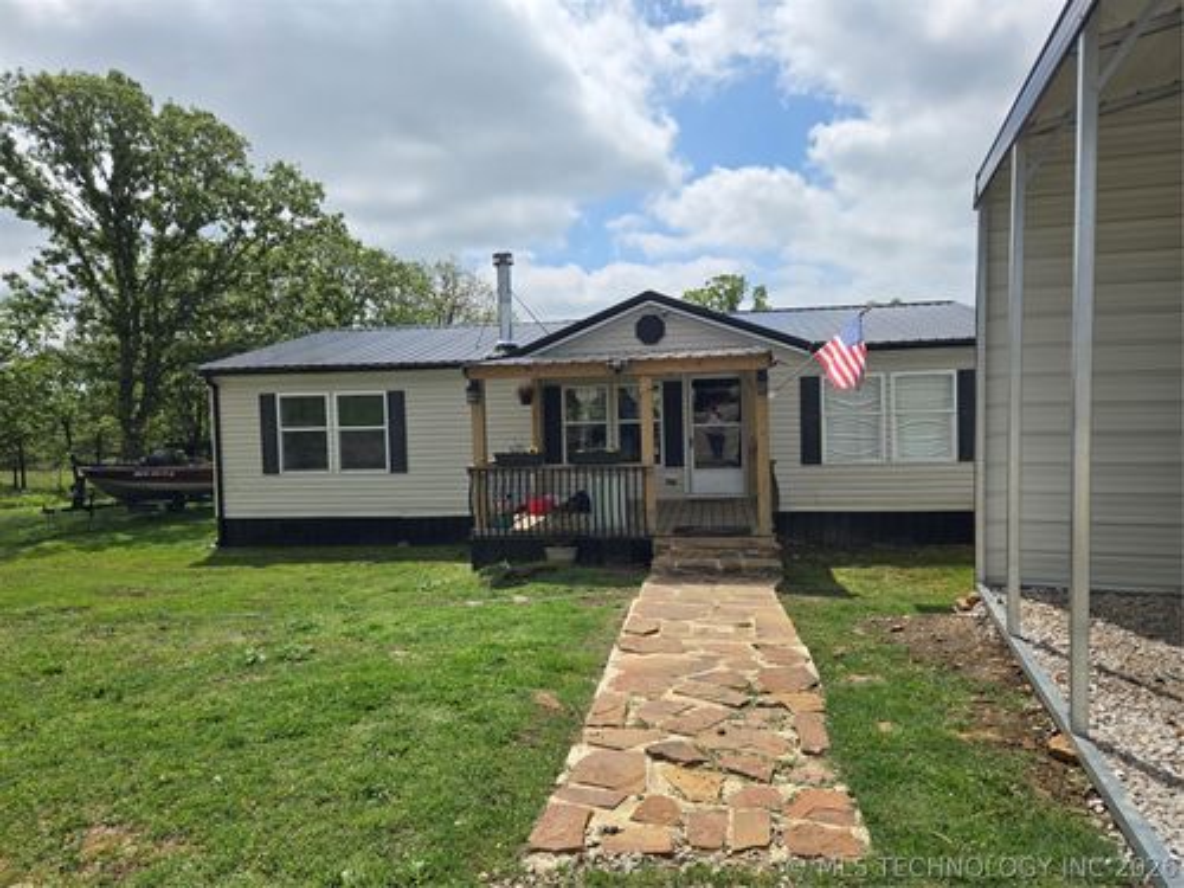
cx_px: 592
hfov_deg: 73.9
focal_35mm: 23
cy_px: 444
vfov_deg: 58.9
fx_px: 787
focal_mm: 5.4
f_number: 1.8
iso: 25
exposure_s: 1/2874
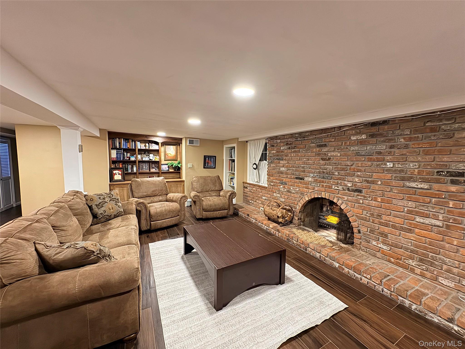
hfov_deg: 102.1
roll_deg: +0.2
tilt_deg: -4.0
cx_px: 232
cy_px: 174
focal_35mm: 14
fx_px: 188
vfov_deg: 85.7
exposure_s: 1/60
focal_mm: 2.22
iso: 640
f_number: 2.2
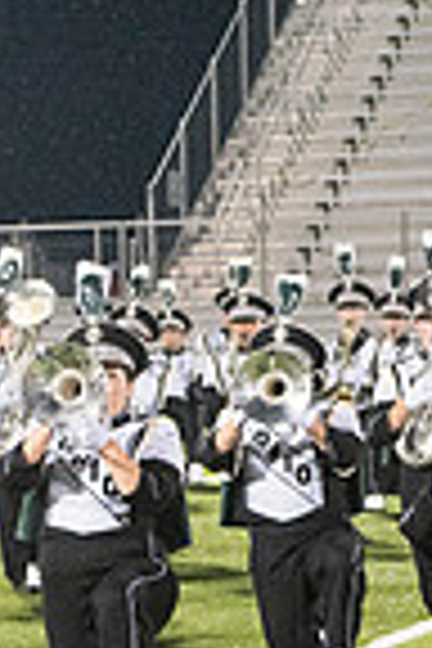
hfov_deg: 4.8
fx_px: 5094
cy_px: 488
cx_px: -504
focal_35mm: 283
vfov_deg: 7.3
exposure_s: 1/320
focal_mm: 70
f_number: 5.6
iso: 5000
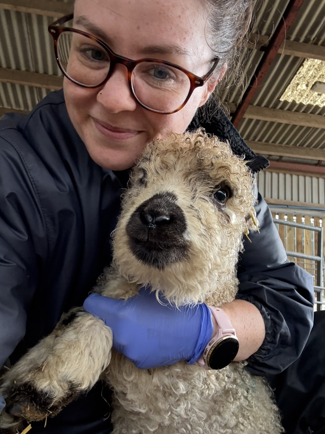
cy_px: 217
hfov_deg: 46.8
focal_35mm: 30
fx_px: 376
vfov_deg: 60.0
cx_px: 162
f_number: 1.9
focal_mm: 2.69
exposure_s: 1/60
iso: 160
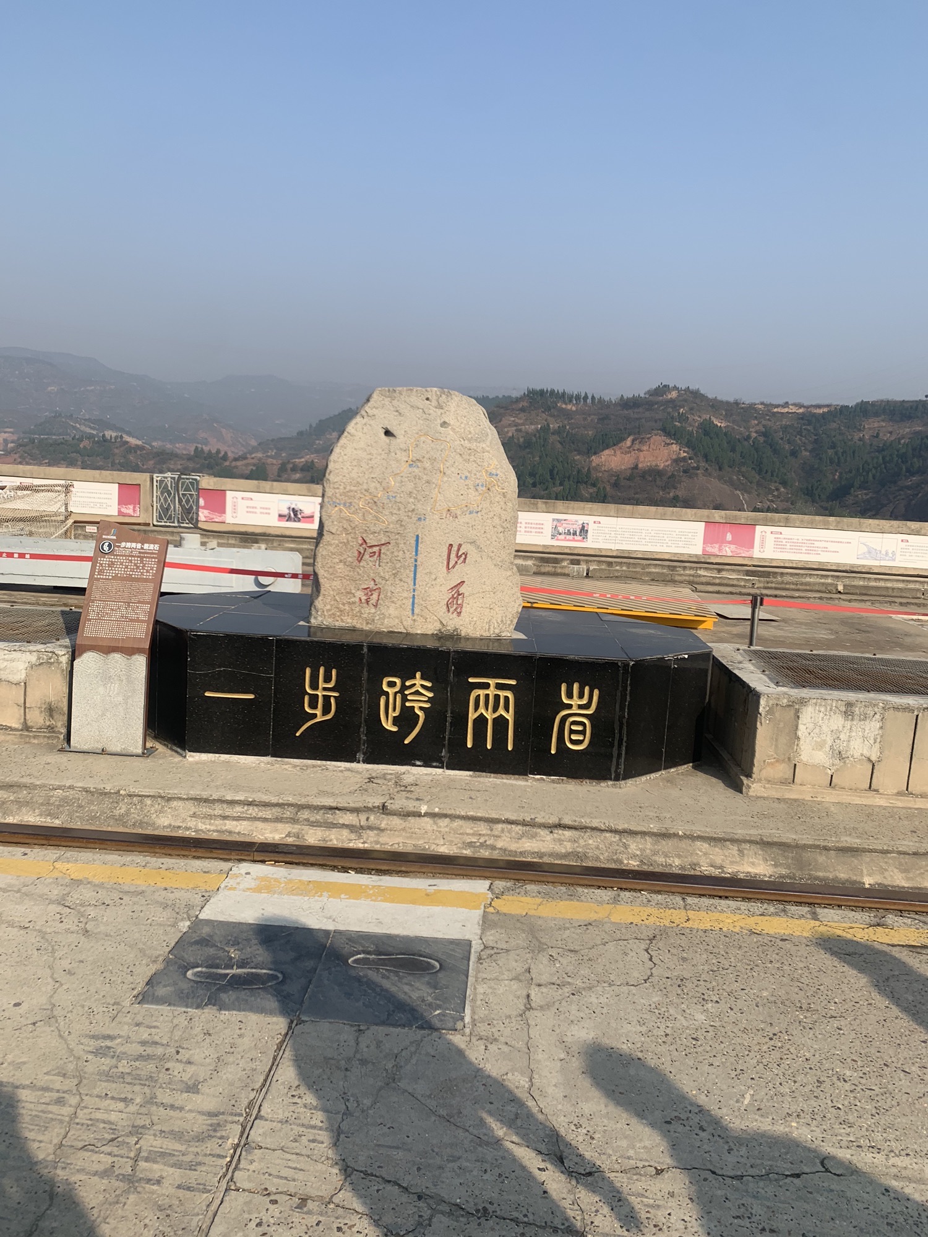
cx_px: 464
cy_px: 618
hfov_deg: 53.1
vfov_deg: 67.3
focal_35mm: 26
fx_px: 929
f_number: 1.8
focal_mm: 4.25
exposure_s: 1/1992
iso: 25
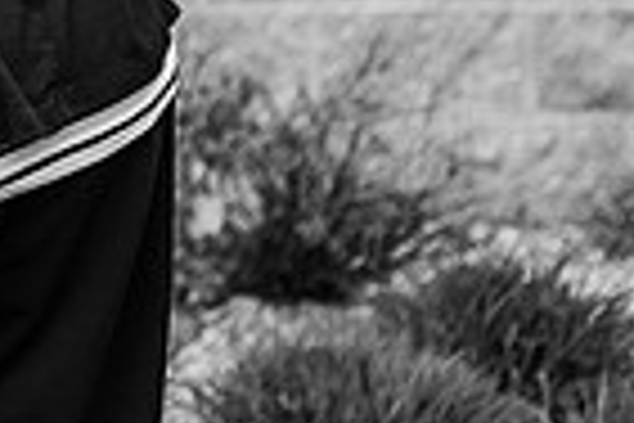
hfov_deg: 5.3
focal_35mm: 380
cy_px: -324
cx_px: -697
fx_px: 6692
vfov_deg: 3.6
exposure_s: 1/1600
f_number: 2.8
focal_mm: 70
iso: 200
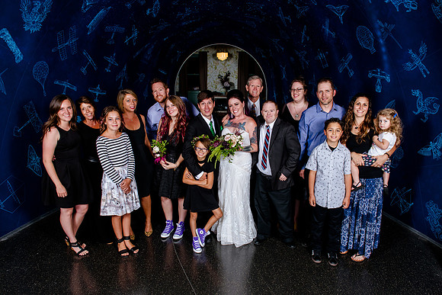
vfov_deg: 48.2
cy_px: 159
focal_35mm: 27
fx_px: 329
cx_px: 229
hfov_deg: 67.7
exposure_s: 1/125
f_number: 6.3
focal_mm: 24
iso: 640
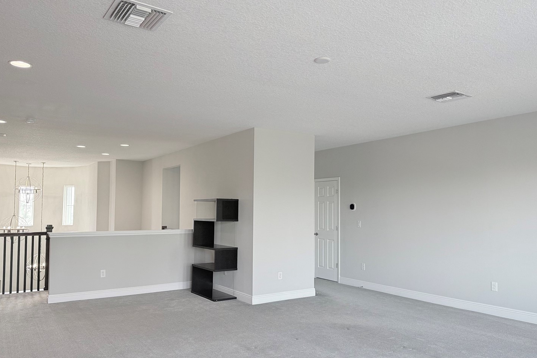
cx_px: 273
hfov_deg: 65.5
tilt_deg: +2.4
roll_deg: -0.5
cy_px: 192
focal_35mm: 28
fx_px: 418
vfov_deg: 46.4
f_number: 1.78
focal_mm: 6.76
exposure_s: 1/135
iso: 200
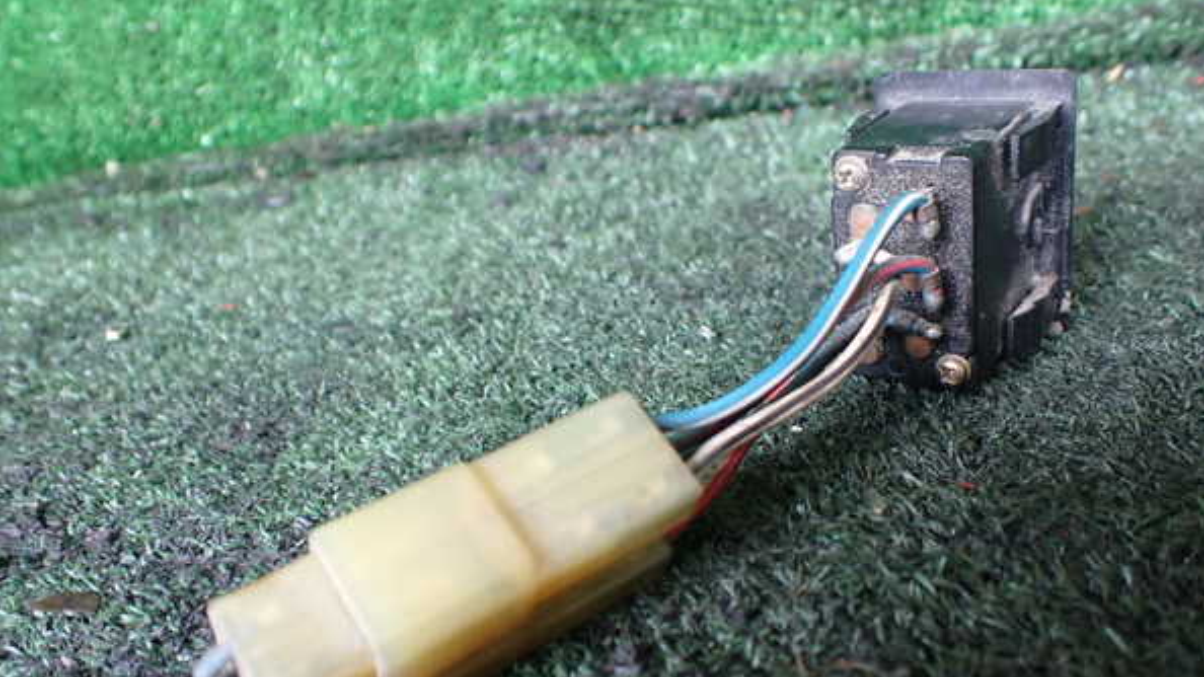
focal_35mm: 33
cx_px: 606
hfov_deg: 59.5
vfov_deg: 35.5
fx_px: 1053
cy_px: 403
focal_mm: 5.4
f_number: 2.3
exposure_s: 1/125
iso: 500
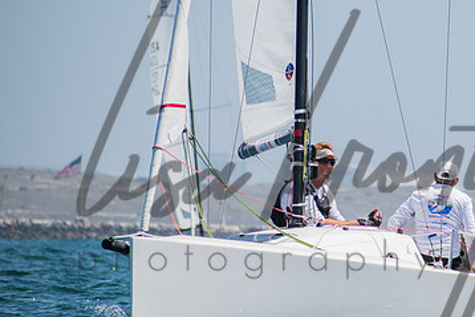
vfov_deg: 2.7
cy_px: 160
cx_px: 373
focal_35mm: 511
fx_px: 6745
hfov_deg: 4.0
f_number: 6.3
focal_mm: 210
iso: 200
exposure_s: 1/1000
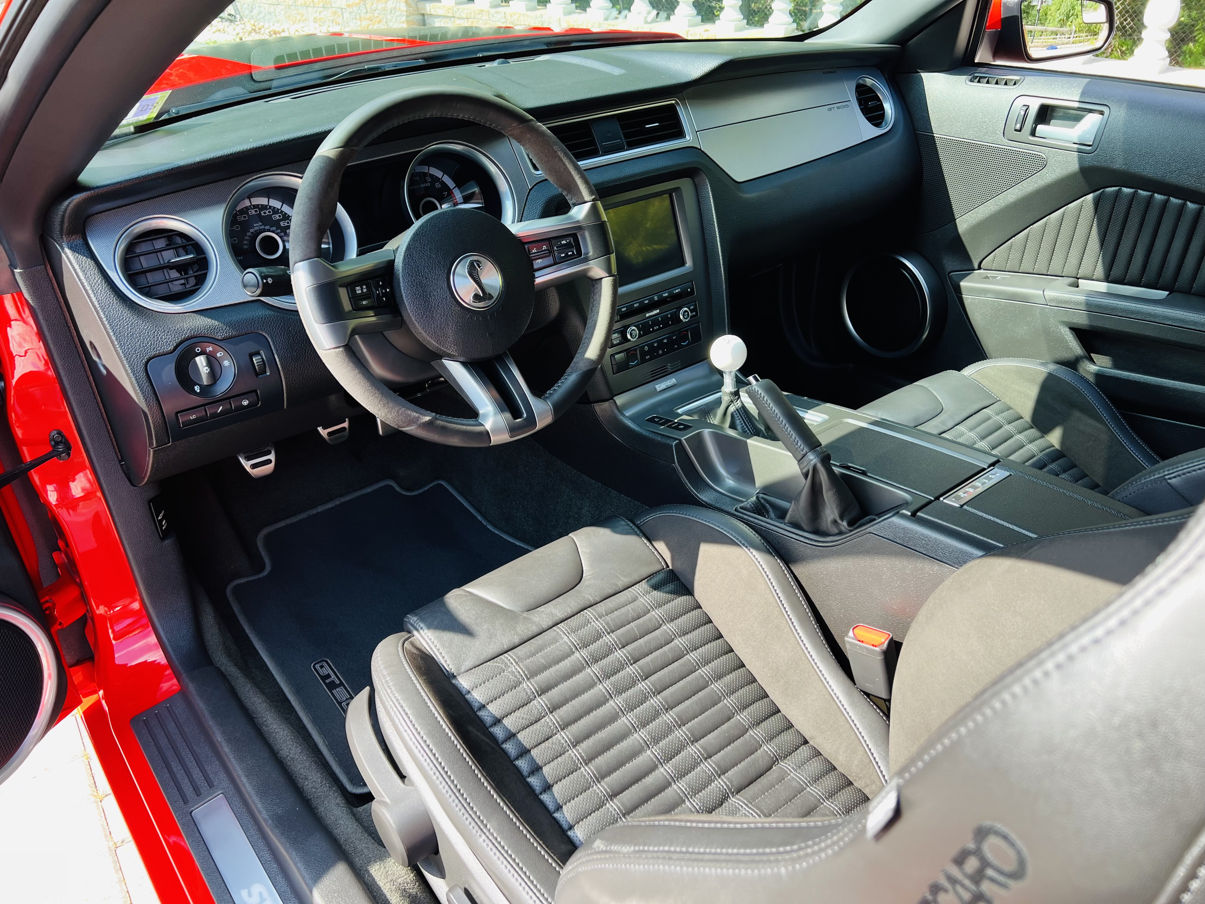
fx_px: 905
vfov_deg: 53.1
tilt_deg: -34.5
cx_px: 602
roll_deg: +2.2
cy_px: 452
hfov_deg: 67.3
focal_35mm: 26
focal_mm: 5.7
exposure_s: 1/184
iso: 40
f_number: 1.5
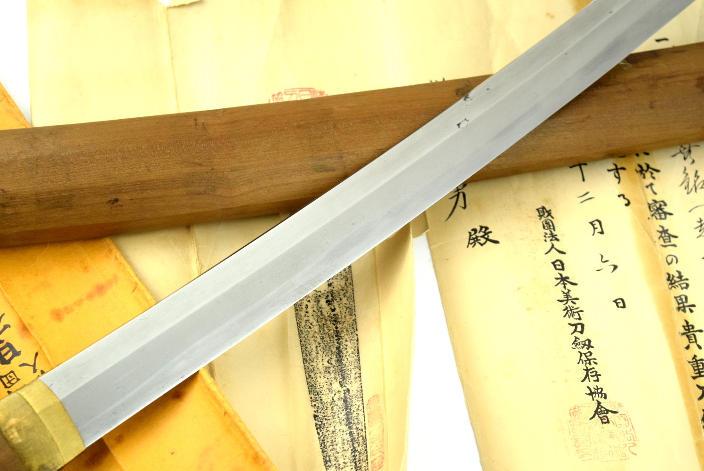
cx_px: 352
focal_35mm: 82
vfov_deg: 16.6
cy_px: 236
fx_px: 1615
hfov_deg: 24.6
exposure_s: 1/3200
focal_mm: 55
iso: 1600
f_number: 5.6
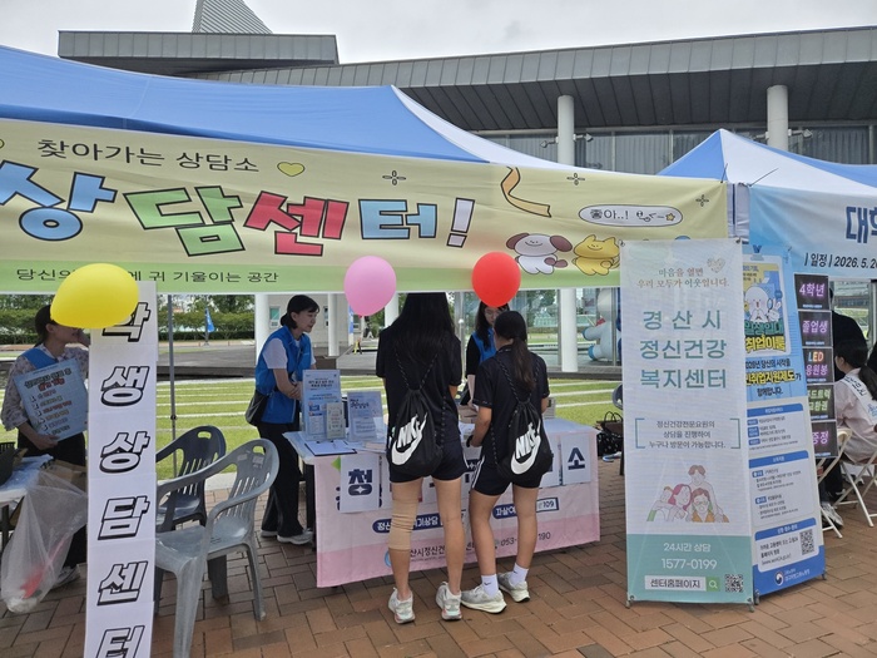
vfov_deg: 58.9
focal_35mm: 23
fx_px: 583
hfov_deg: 73.9
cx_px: 438
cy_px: 329
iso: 80
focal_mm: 5.4
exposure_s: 1/2921
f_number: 1.8
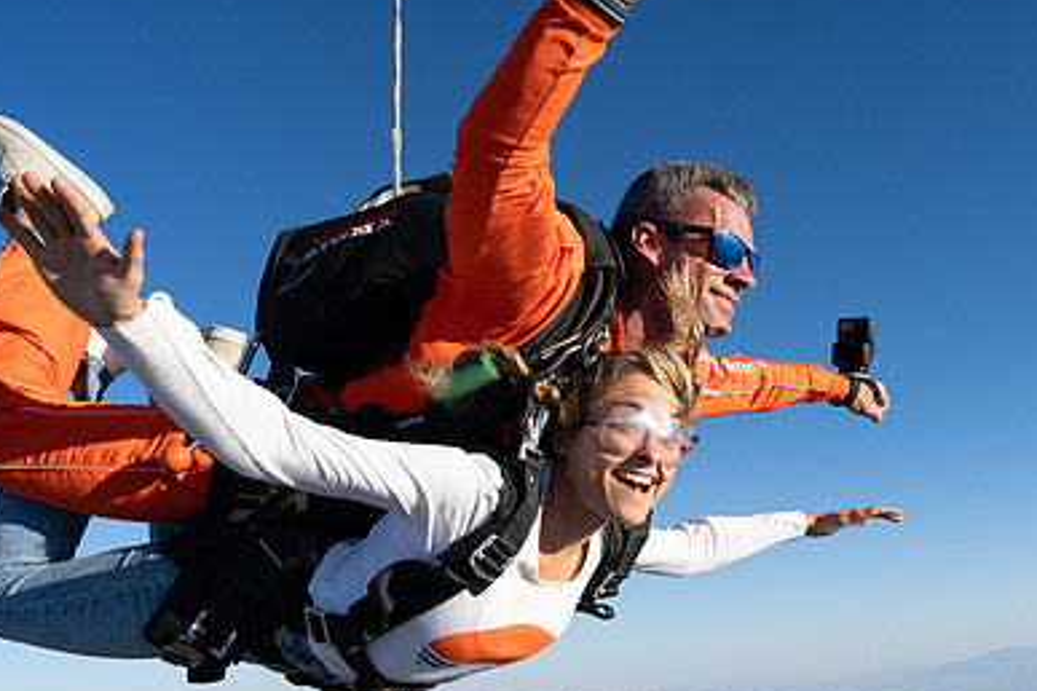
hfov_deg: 52.7
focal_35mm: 36
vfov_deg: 36.9
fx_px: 1037
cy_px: 347
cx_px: 630
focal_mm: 24
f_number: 8
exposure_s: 1/2000
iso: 800
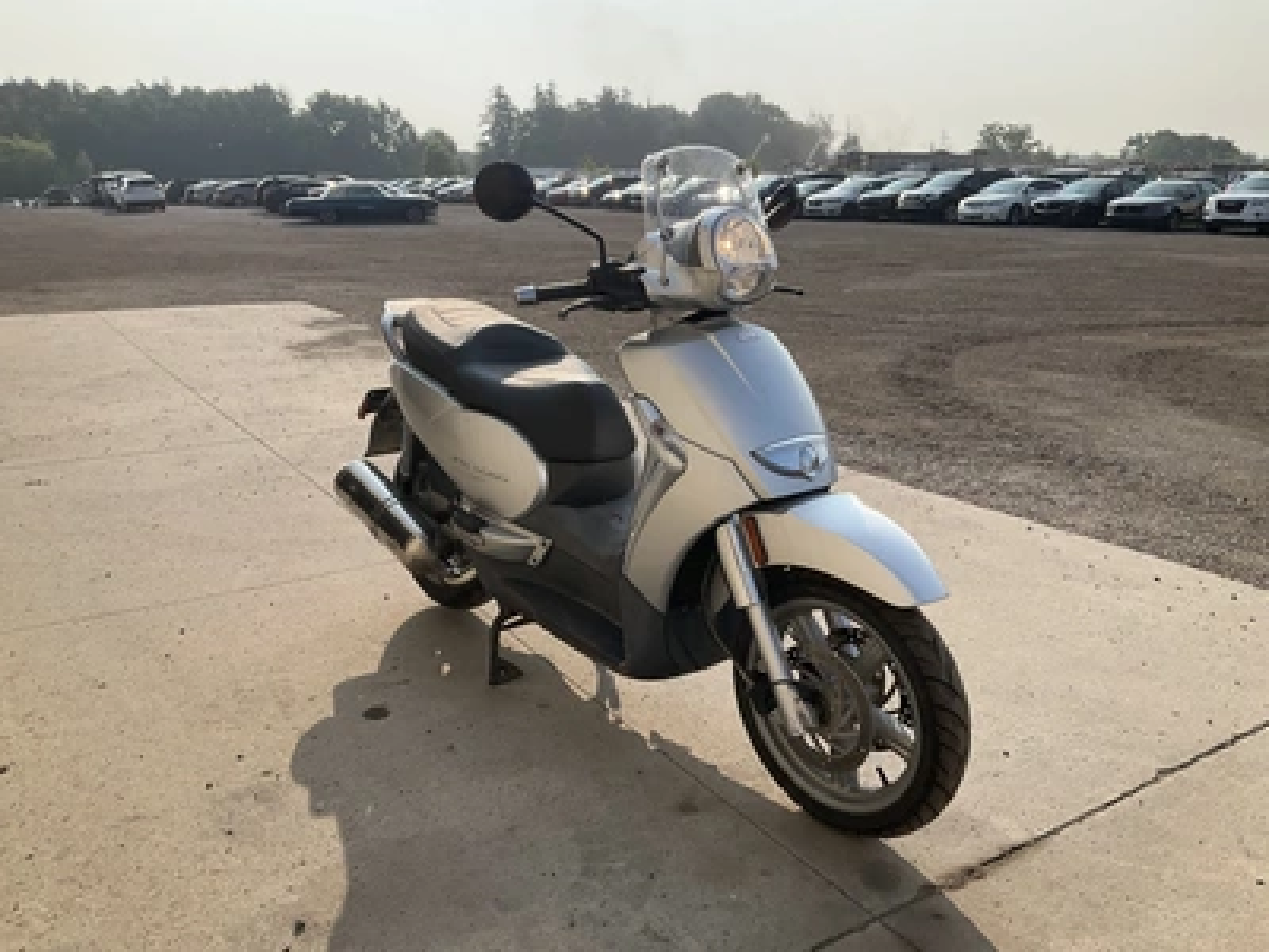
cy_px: 476
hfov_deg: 61.7
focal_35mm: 29
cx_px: 634
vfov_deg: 48.2
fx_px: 1063
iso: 25
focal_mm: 3
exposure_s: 1/1730
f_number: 1.8
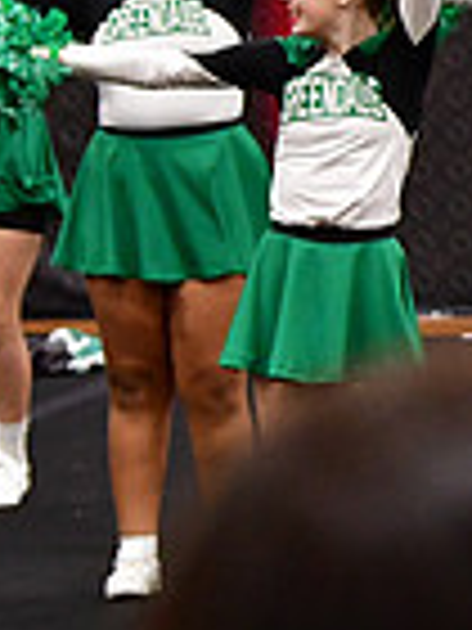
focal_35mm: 445
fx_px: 8090
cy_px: 214
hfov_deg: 3.3
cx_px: 1268
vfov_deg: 4.5
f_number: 3.5
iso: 5000
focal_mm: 75
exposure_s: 1/500
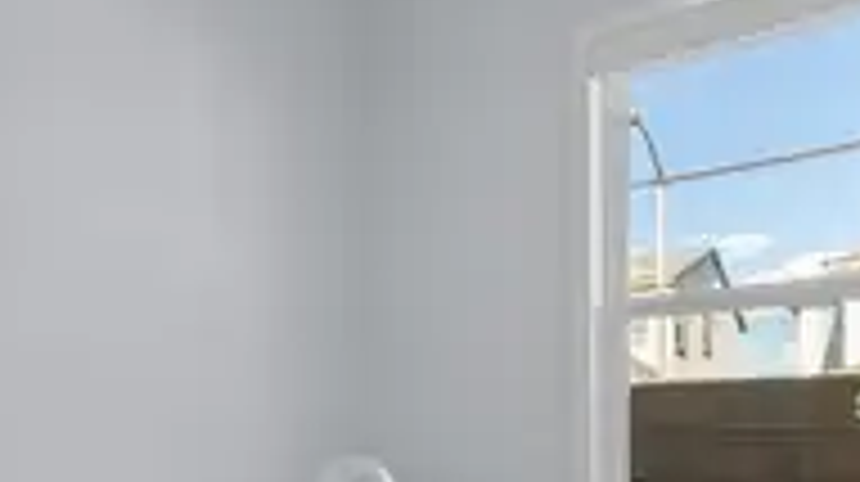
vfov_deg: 33.5
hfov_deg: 59.0
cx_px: 342
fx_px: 752
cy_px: 439
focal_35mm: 33
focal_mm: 10
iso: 400
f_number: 8
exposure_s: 1/15
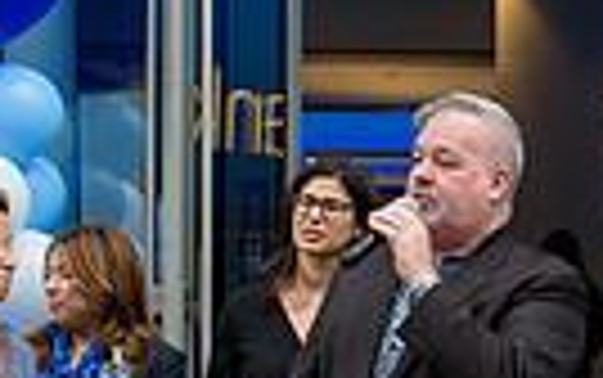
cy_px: 308
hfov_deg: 19.1
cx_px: 594
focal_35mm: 106
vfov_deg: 12.3
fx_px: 1743
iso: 200
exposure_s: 1/250
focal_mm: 24
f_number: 5
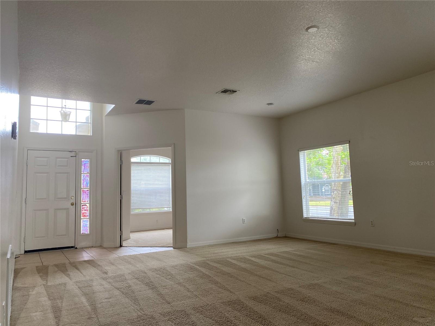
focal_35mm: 26
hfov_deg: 67.3
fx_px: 327
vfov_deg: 53.1
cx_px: 218
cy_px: 163
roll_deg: +1.9
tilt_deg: +5.6
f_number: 1.8
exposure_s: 1/110
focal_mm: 4.25
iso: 125
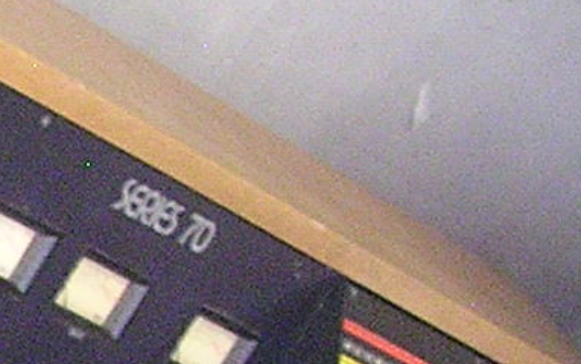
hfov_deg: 8.7
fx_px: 3421
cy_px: 471
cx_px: -885
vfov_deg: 6.0
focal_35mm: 216
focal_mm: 5.8
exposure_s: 1/3.2
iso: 400
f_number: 2.8
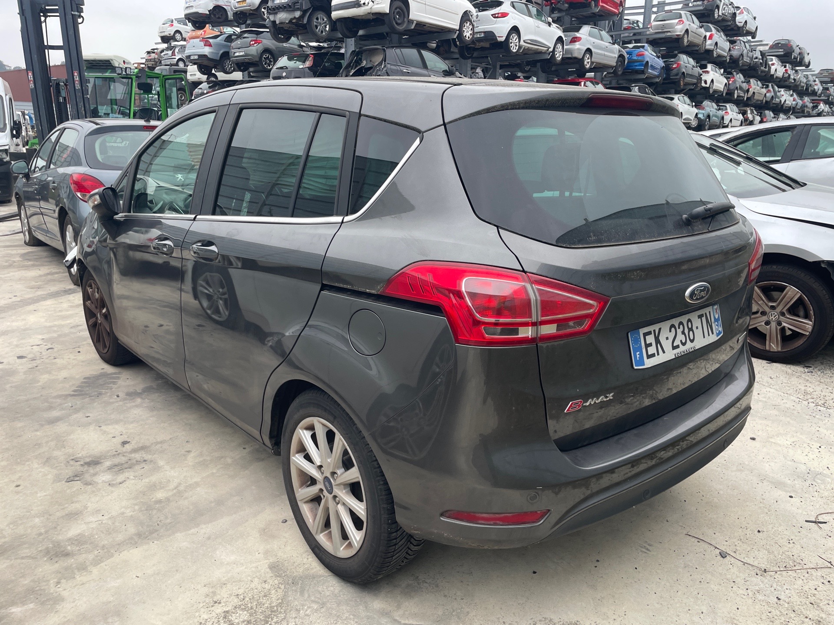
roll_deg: -0.6
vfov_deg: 53.1
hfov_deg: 67.3
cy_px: 312
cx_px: 417
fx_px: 626
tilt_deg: -14.3
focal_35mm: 26
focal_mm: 4.2
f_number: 1.6
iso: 40
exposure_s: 1/121
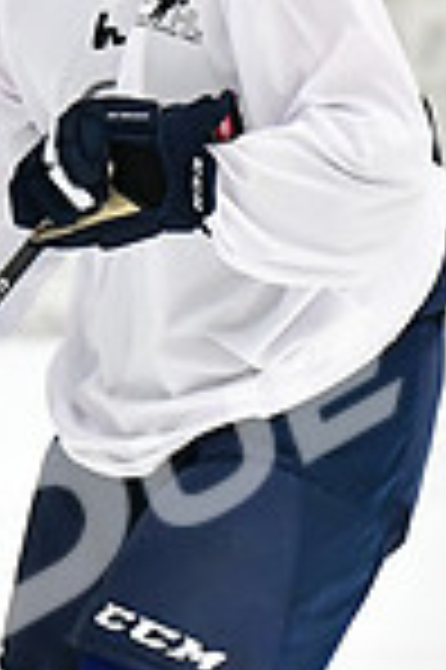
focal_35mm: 761
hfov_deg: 1.8
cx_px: 216
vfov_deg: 2.7
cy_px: 416
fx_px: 14174
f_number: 2.8
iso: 6400
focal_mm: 130
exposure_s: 1/1600
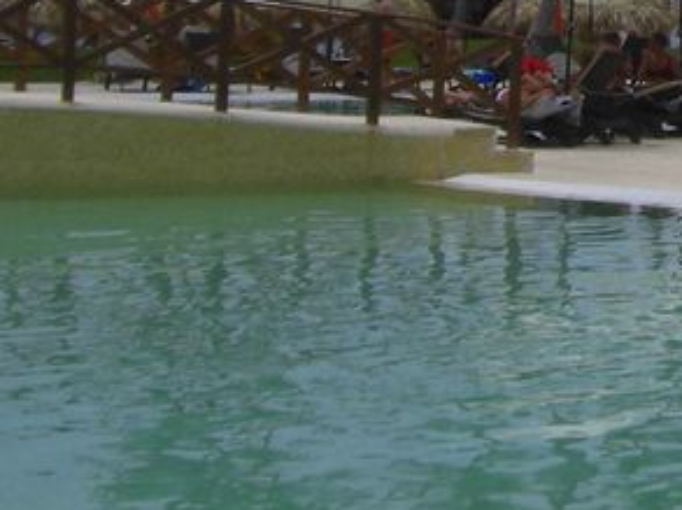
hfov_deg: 13.9
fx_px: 2617
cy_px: -231
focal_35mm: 133
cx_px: 1024
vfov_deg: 10.8
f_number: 8
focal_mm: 6.2
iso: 64
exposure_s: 1/250
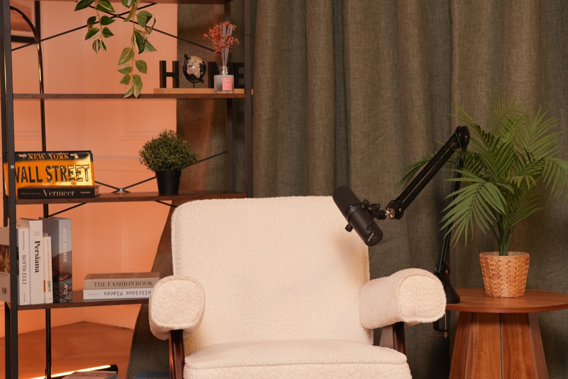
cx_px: 284
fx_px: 1230
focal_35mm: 78
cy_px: 190
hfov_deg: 26.0
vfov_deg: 17.5
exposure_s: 1/100
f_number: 4.5
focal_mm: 52
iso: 800
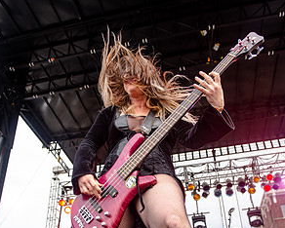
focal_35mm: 39
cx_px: 142
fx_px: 329
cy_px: 179
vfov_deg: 37.0
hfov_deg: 46.8
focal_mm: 27
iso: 200
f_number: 3.2
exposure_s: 1/320
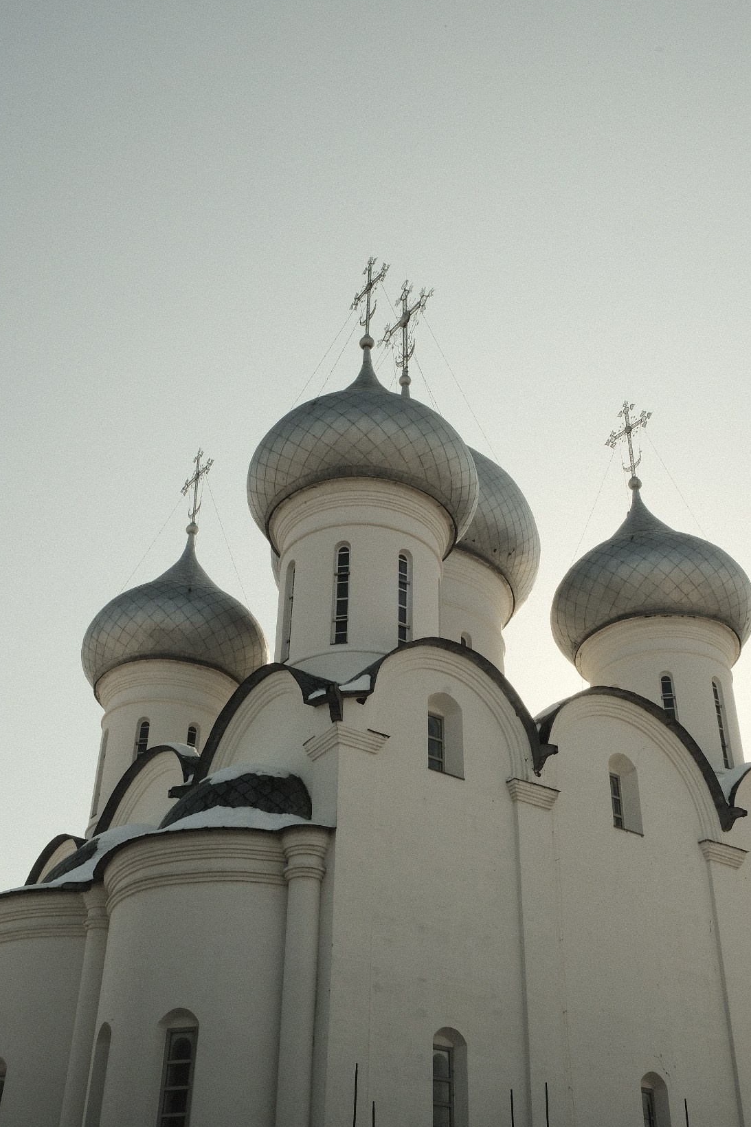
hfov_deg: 34.2
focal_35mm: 39
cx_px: 401
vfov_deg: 49.5
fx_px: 1220
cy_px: 589
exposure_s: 1/250
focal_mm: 24.3
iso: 800
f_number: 22
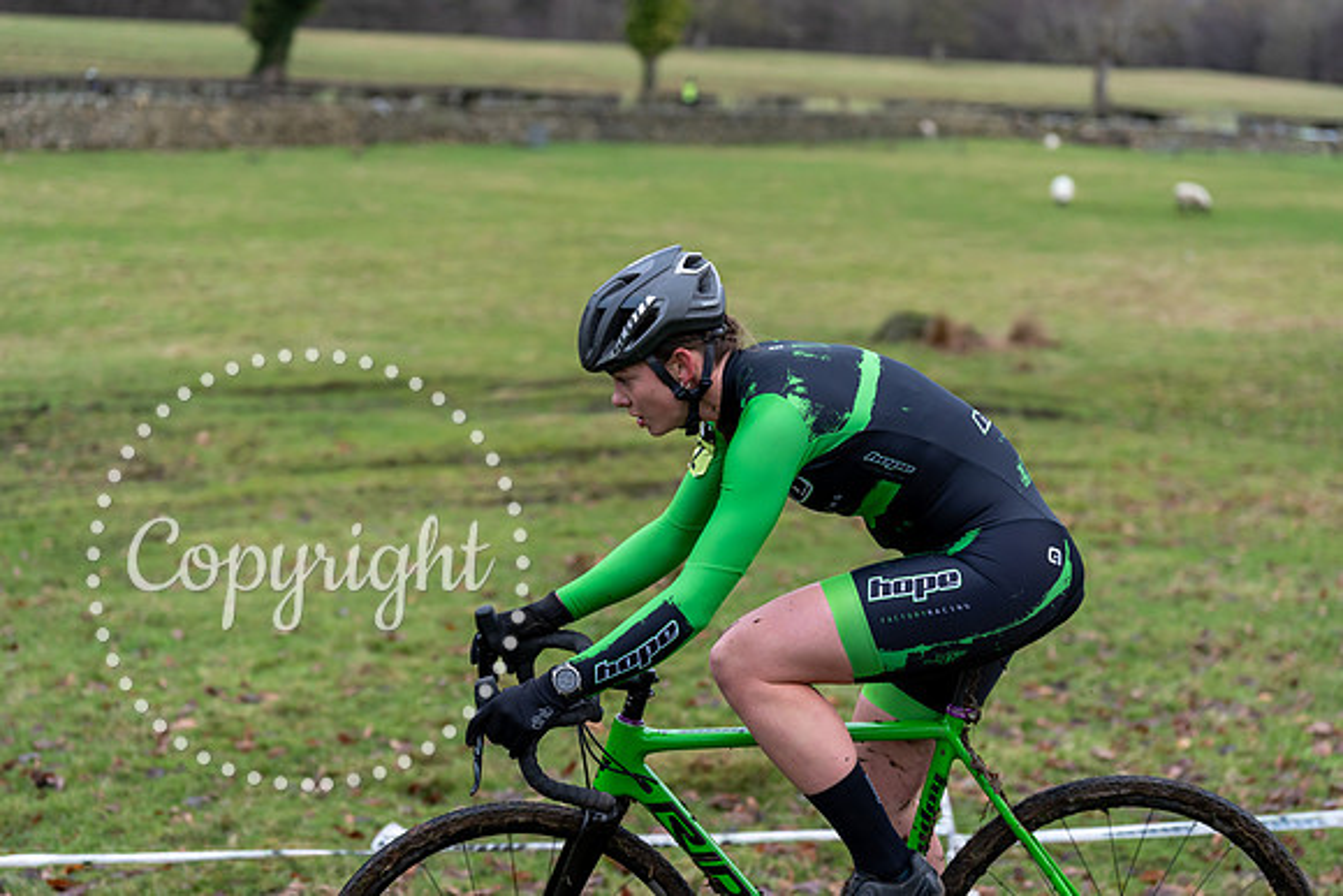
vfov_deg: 19.5
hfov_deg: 28.8
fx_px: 2612
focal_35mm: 70
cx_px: 672
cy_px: 448
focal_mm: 70
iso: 1250
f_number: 3.2
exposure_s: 1/1000
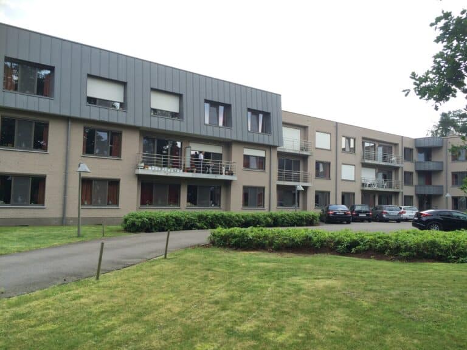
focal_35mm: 29
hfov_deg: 61.7
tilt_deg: +2.6
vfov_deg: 48.2
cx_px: 234
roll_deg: +0.4
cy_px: 175
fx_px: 391
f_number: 2.2
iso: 32
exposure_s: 1/410
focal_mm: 4.15
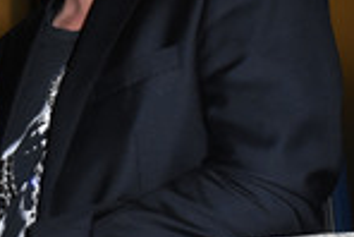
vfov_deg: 8.6
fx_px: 1570
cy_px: -5
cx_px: -13
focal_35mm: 160
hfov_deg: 12.7
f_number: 6.3
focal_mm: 35
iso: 3200
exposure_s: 1/60
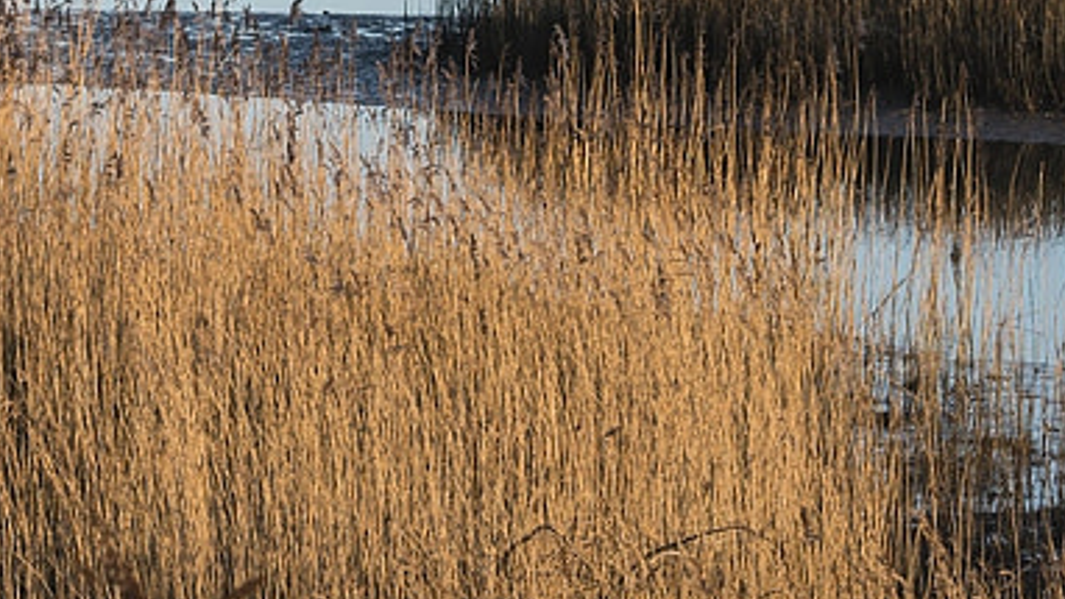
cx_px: 505
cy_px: -819
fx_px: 11778
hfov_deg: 5.2
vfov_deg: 2.9
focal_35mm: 417
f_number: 8
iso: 100
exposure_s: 1/60
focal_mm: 95
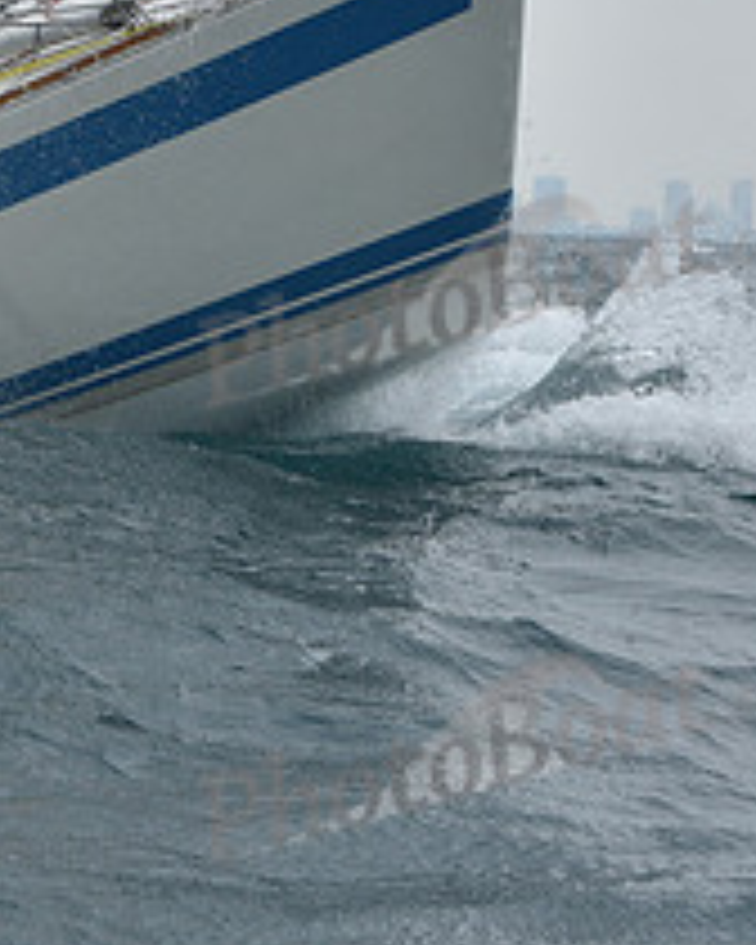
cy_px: 119
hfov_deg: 6.6
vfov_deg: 8.3
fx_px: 6517
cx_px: -32
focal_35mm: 233
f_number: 8
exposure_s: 1/800
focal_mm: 90
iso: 250
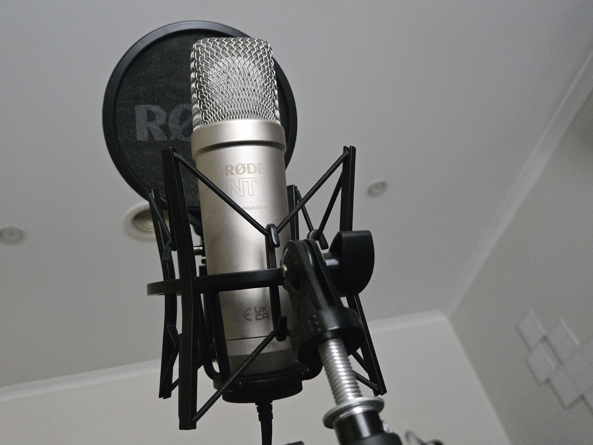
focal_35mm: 23
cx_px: 296
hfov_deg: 73.9
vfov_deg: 58.9
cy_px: 222
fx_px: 394
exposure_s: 1/100
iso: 2000
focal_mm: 5.4
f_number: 1.8
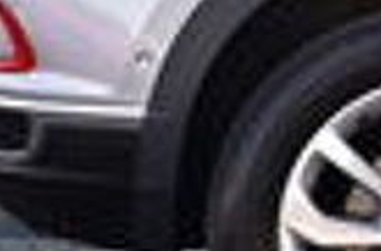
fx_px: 4384
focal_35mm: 415
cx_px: 457
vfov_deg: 3.3
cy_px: 181
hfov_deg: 5.0
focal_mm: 95
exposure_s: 1/125
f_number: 9
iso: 450
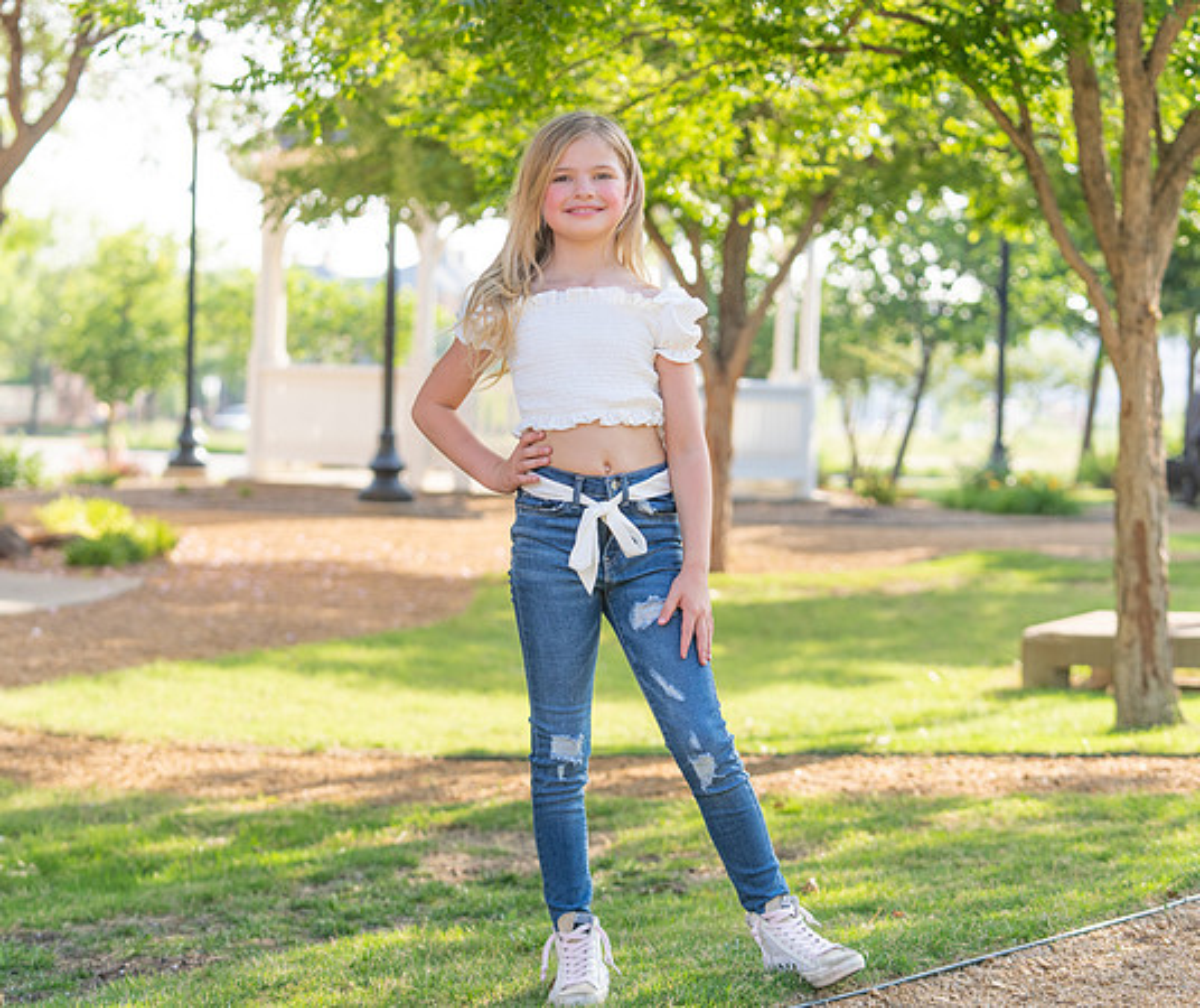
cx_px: 602
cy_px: 501
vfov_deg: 18.6
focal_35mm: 85
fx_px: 3078
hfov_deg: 22.1
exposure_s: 1/400
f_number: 3.5
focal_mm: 70
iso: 160
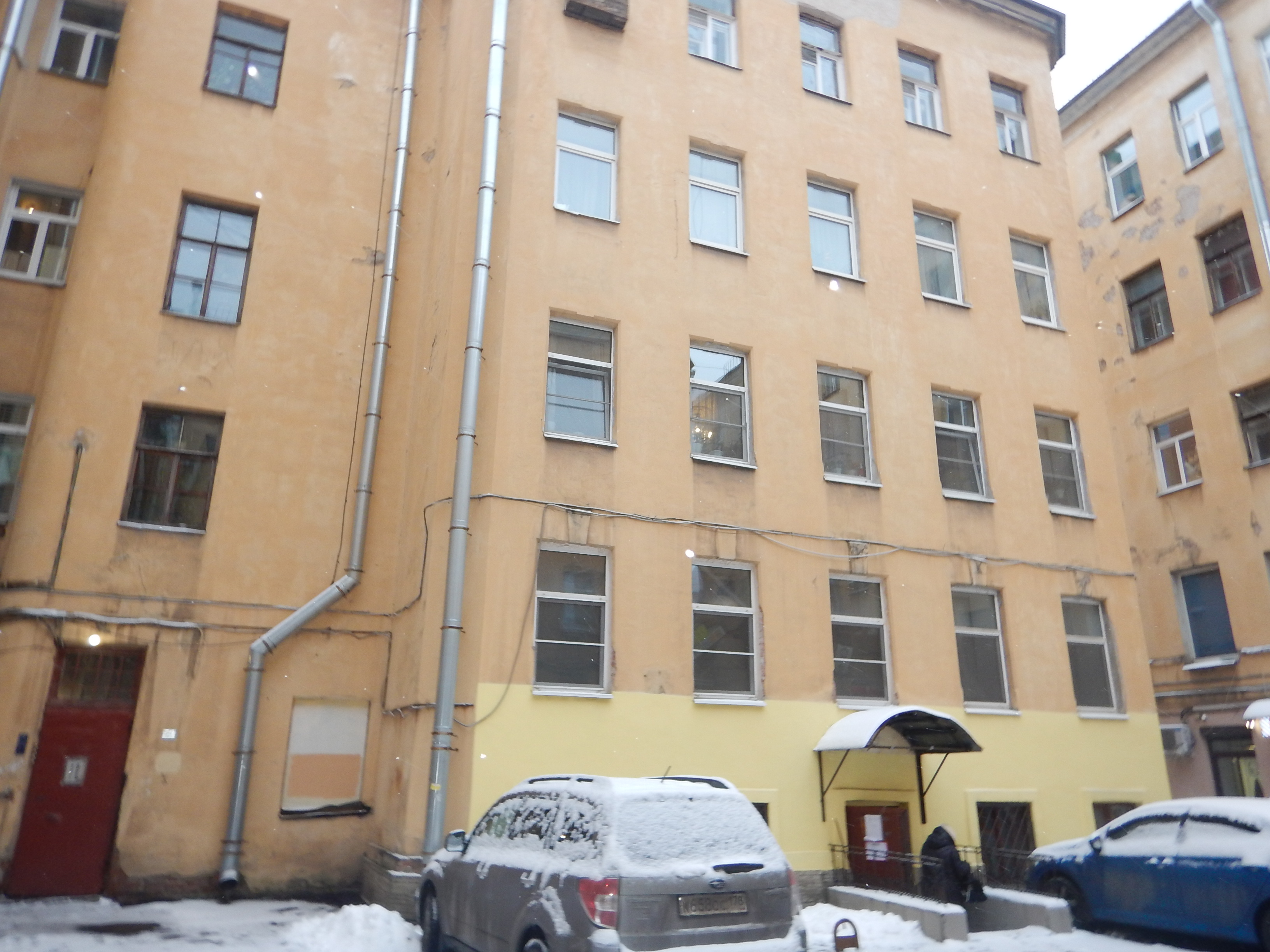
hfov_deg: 71.6
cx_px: 635
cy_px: 476
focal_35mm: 24
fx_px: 881
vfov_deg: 56.8
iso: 180
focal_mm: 4.3
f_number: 2.8
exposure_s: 1/60
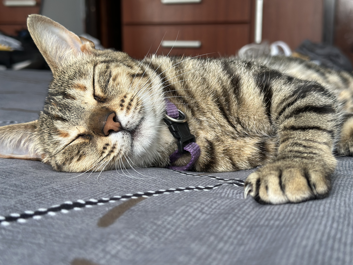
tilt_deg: -9.5
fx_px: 489
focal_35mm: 48
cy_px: 132
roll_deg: -0.3
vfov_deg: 30.3
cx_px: 176
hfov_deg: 39.7
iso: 200
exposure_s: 1/60
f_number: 1.78
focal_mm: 6.86
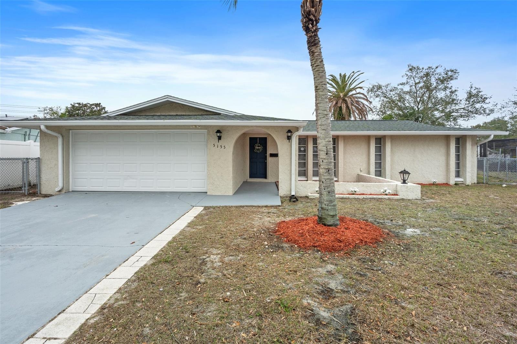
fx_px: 230
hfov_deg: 96.7
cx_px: 258
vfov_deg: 73.7
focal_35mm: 16
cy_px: 172
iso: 400
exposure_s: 1/125
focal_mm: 16
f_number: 8
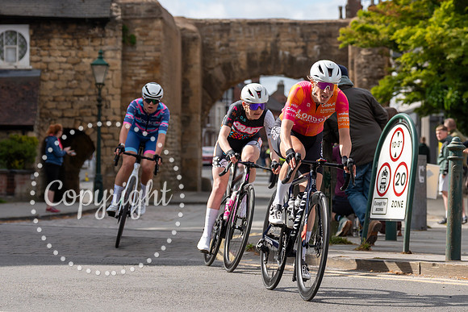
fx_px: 2005
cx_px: 349
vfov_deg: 8.9
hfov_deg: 13.3
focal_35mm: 154
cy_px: 113
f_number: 4
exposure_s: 1/1000
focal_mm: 87
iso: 125
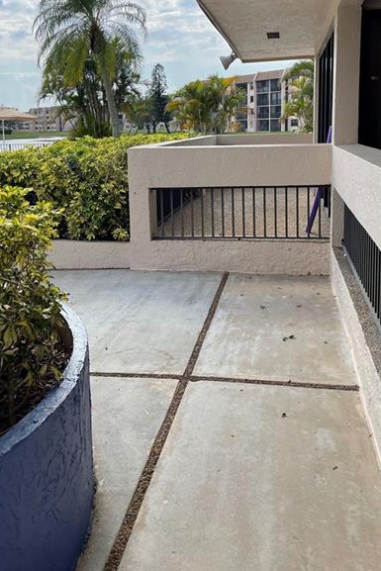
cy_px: 208
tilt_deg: -7.2
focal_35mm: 36
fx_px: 571
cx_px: 183
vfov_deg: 52.4
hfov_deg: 36.9
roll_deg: +1.1
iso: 32
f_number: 1.6
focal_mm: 4.2
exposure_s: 1/1949
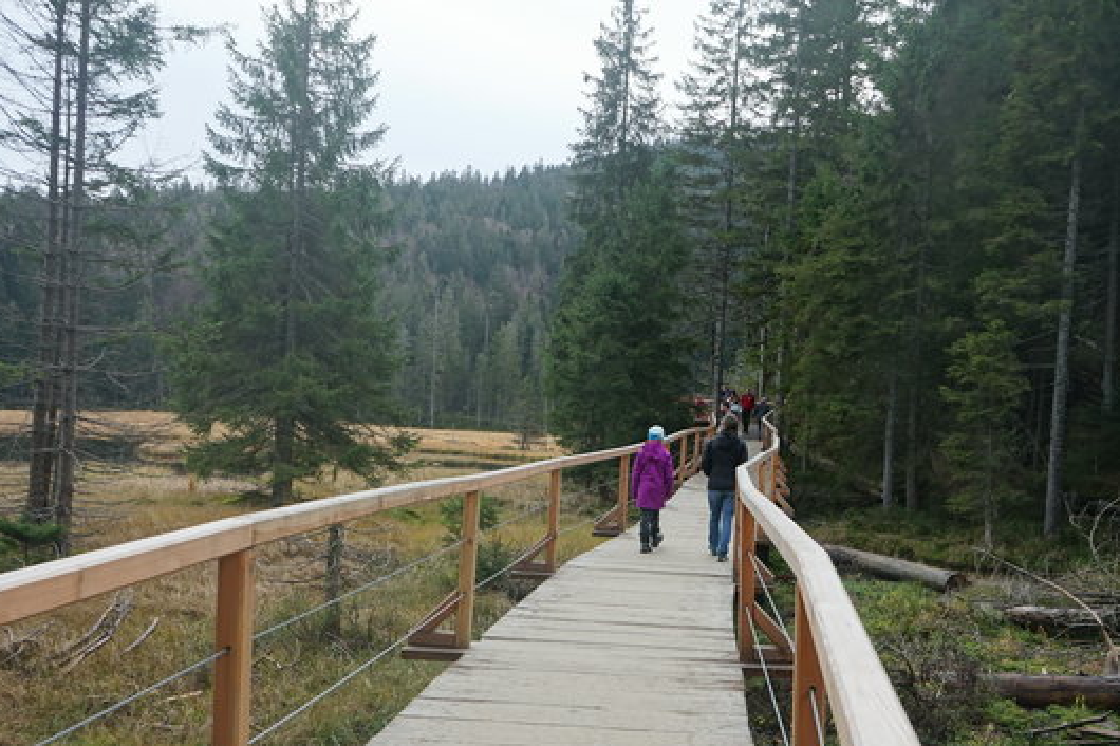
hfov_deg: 51.9
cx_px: 590
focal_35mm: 37
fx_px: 1151
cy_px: 477
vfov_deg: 35.7
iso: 100
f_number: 5.6
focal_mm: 28
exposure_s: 1/100
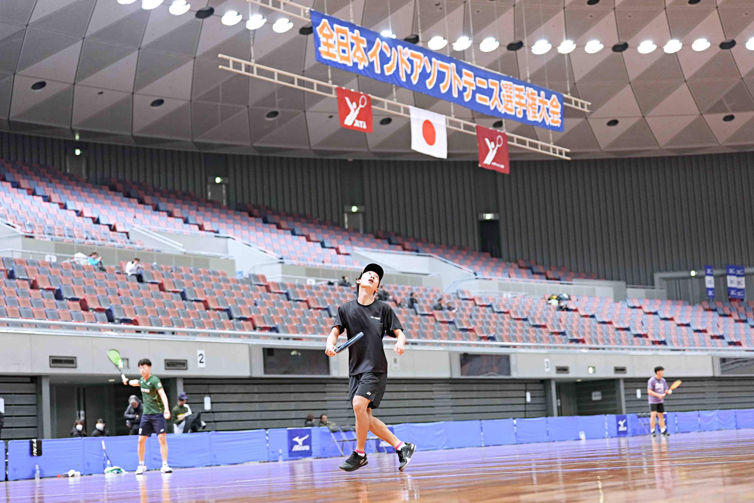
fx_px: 1466
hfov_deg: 28.8
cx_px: 377
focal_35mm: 70
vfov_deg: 19.5
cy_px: 252
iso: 2000
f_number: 2.8
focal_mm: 70
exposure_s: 1/250
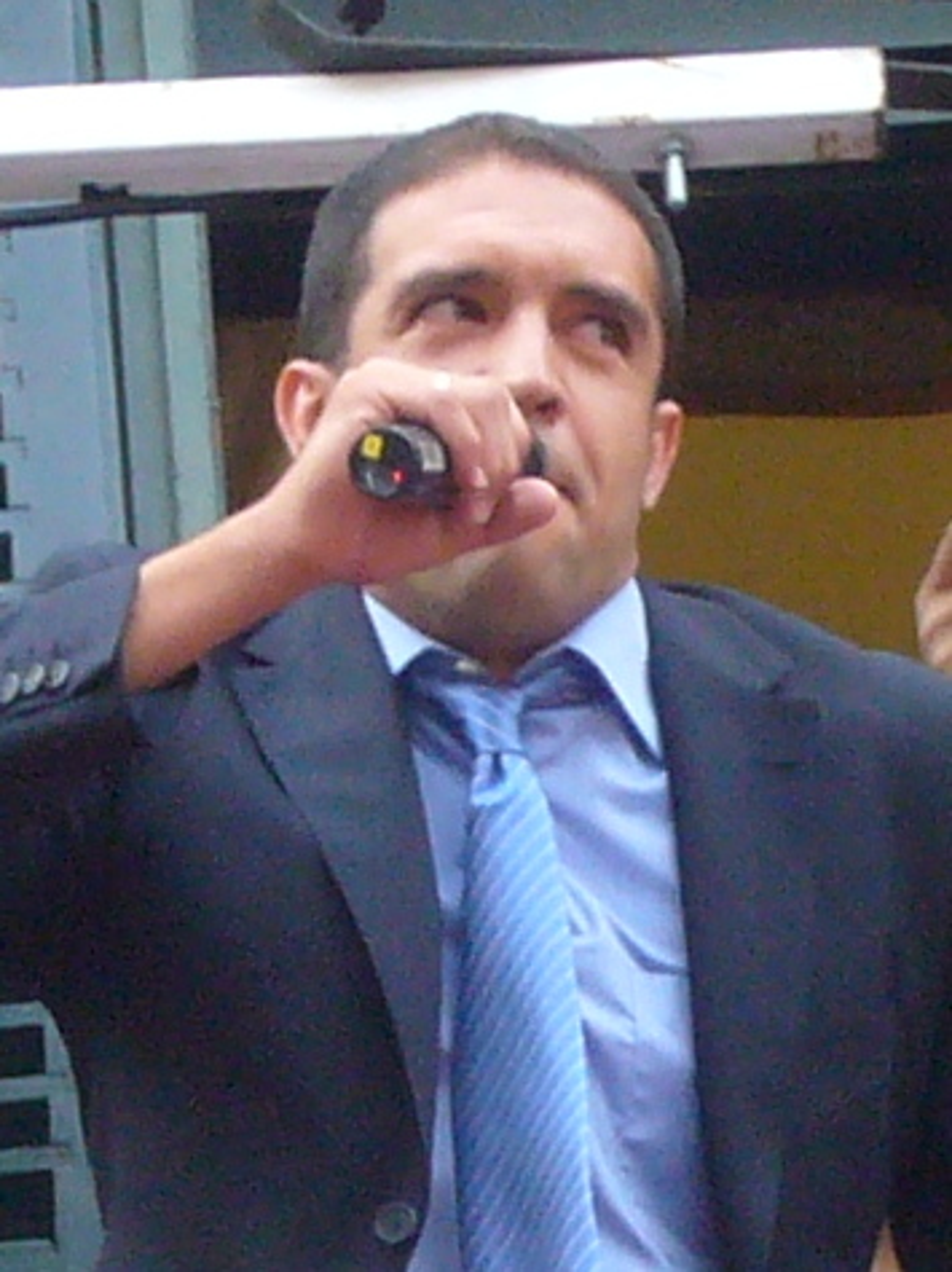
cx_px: 476
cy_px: 636
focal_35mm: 102
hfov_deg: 14.5
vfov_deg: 19.3
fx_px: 3744
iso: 125
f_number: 5.6
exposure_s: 1/30
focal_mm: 16.8
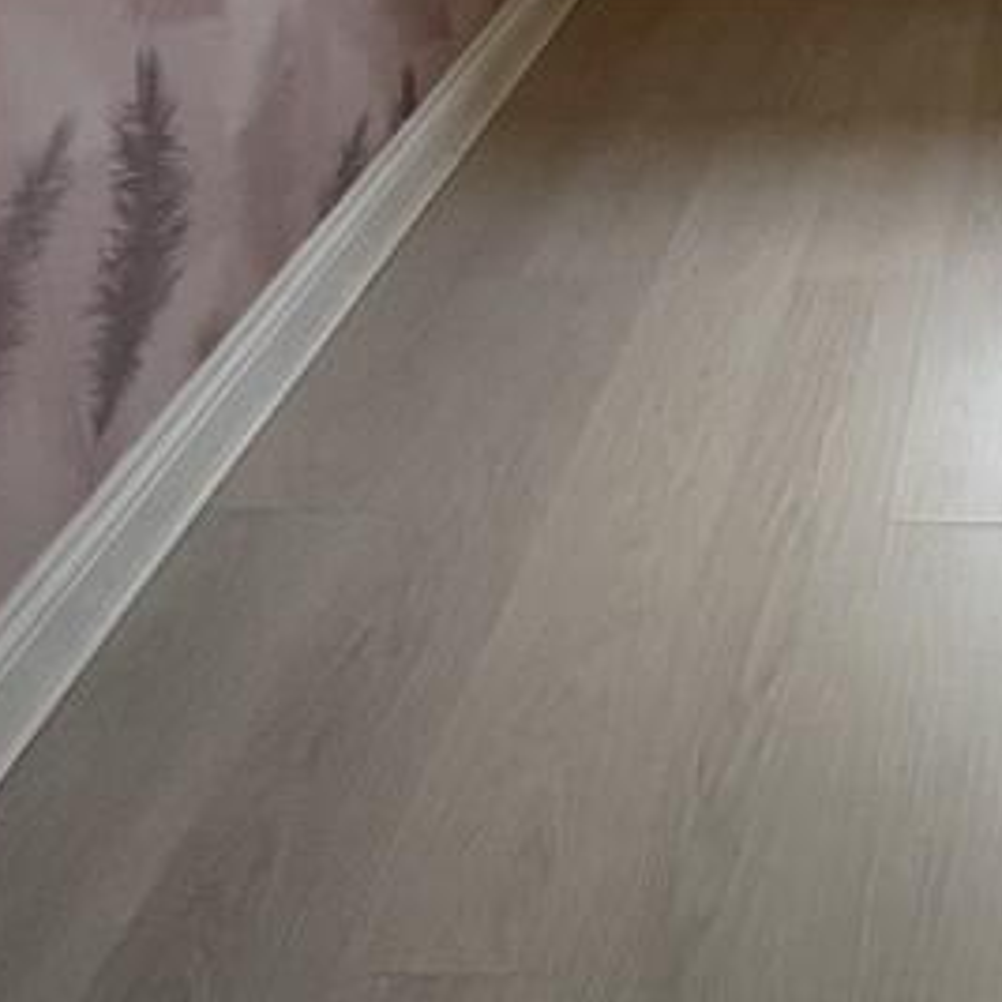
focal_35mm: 44
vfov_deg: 29.6
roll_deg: +1.1
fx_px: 1441
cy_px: -345
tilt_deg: -13.7
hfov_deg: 33.6
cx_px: 1088
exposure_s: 1/100
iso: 125
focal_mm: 1.57
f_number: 1.8
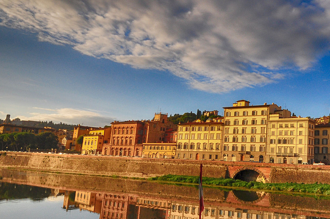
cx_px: 290
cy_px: 118
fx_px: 256
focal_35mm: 28
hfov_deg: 57.4
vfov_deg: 46.2
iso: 400
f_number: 13
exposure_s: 1/500
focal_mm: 10
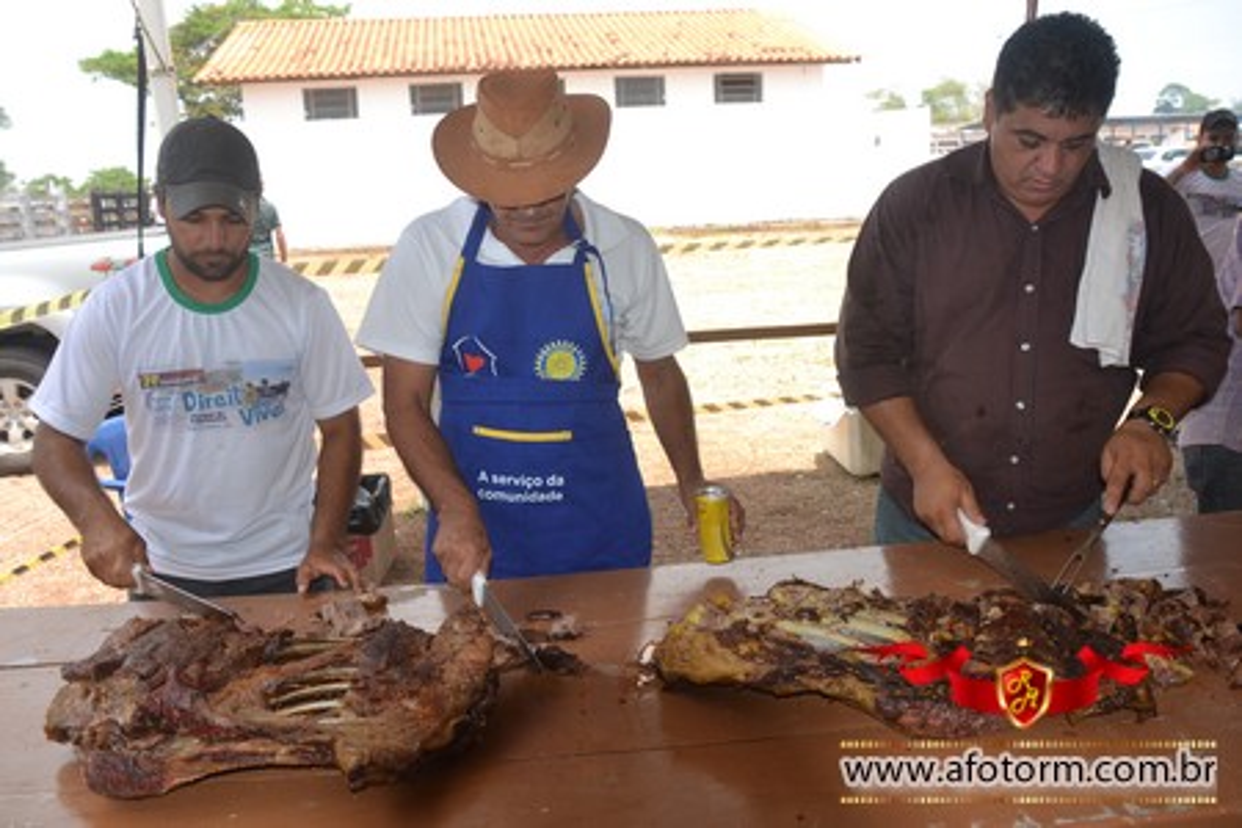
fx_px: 1035
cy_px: 414
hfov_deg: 61.9
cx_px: 621
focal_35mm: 30
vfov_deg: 43.6
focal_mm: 20
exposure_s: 1/200
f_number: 5.6
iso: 100
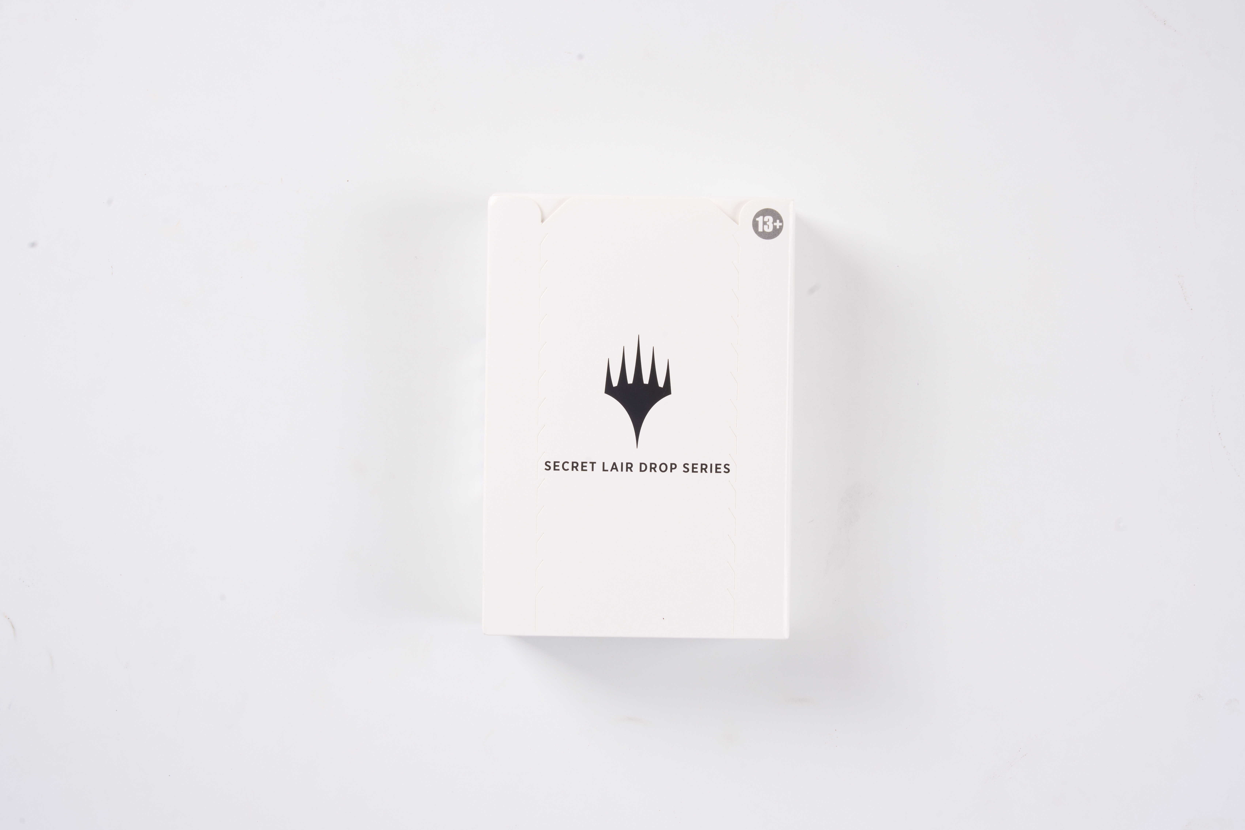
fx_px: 2421
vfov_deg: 19.5
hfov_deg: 28.8
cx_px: 622
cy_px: 415
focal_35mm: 70
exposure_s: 1/1.59
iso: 100
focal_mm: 70
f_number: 16
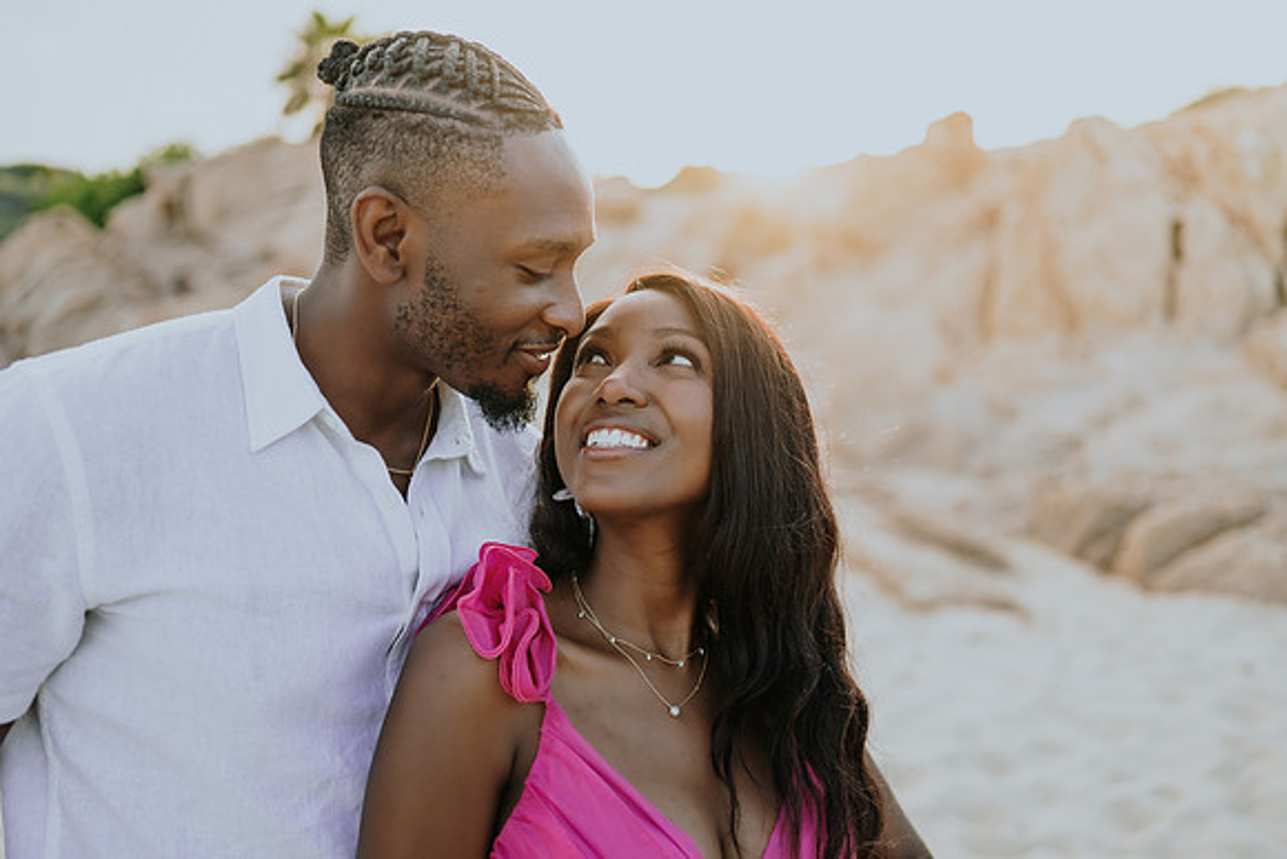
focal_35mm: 35
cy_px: 430
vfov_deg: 37.9
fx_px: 1251
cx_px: 644
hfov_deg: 54.4
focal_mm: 35
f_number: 1.8
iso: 100
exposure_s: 1/800
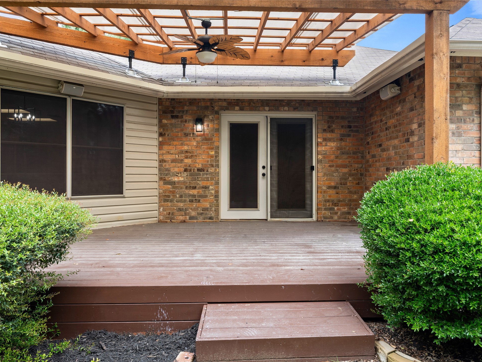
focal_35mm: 26
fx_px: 362
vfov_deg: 53.1
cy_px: 181
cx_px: 250
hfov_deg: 67.3
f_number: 8
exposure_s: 1/25
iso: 100
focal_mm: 24
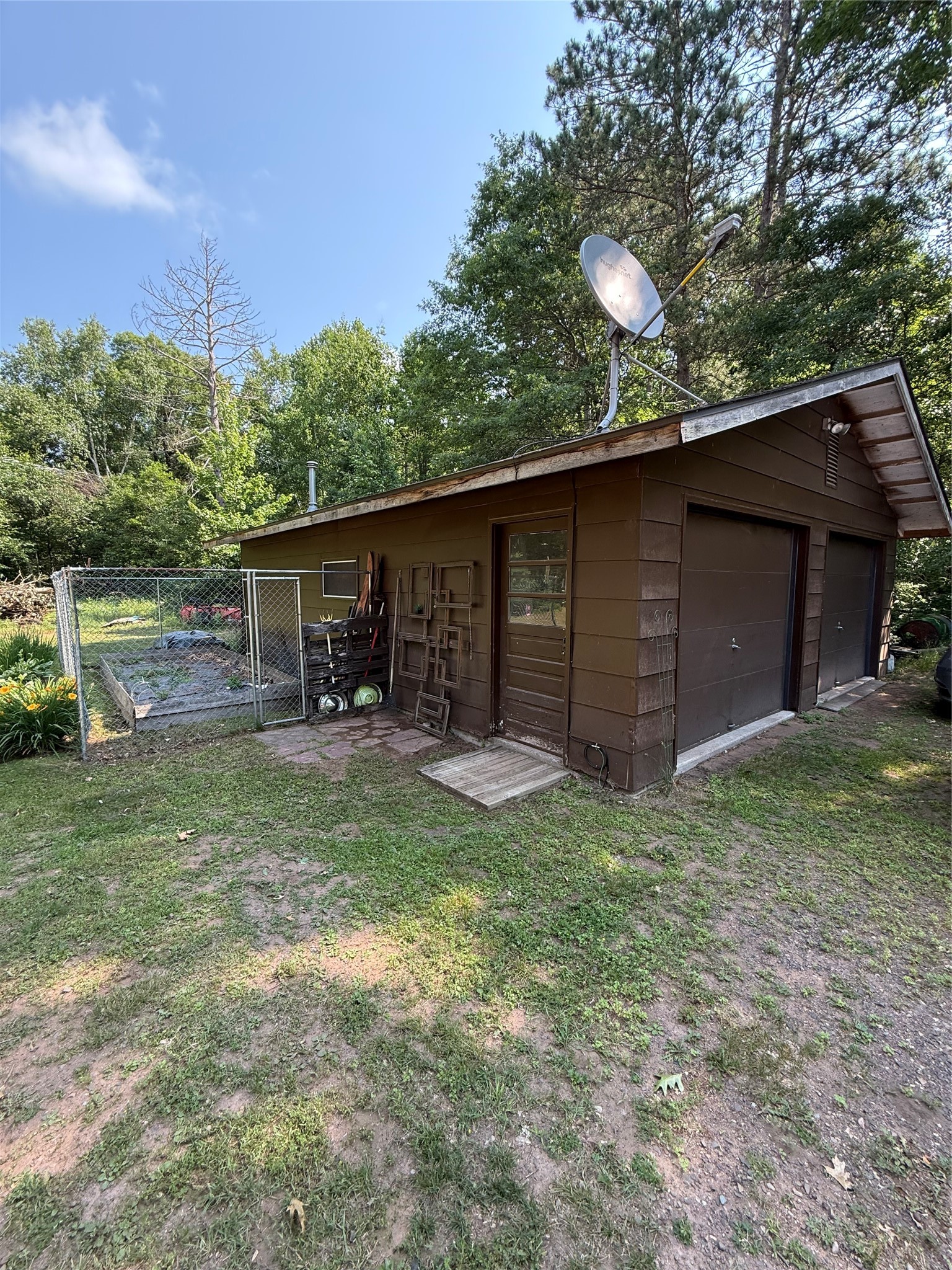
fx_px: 513
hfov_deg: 85.7
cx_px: 476
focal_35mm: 14
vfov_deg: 102.1
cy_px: 635
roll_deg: -0.3
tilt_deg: -5.3
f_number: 2.2
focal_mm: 2.22
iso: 64
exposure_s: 1/157
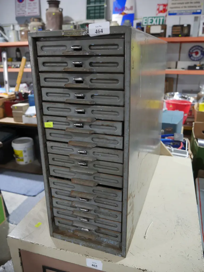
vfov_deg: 63.4
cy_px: 136
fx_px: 220
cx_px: 102
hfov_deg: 49.7
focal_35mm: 28
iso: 800
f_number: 3.5
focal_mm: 14
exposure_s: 1/60
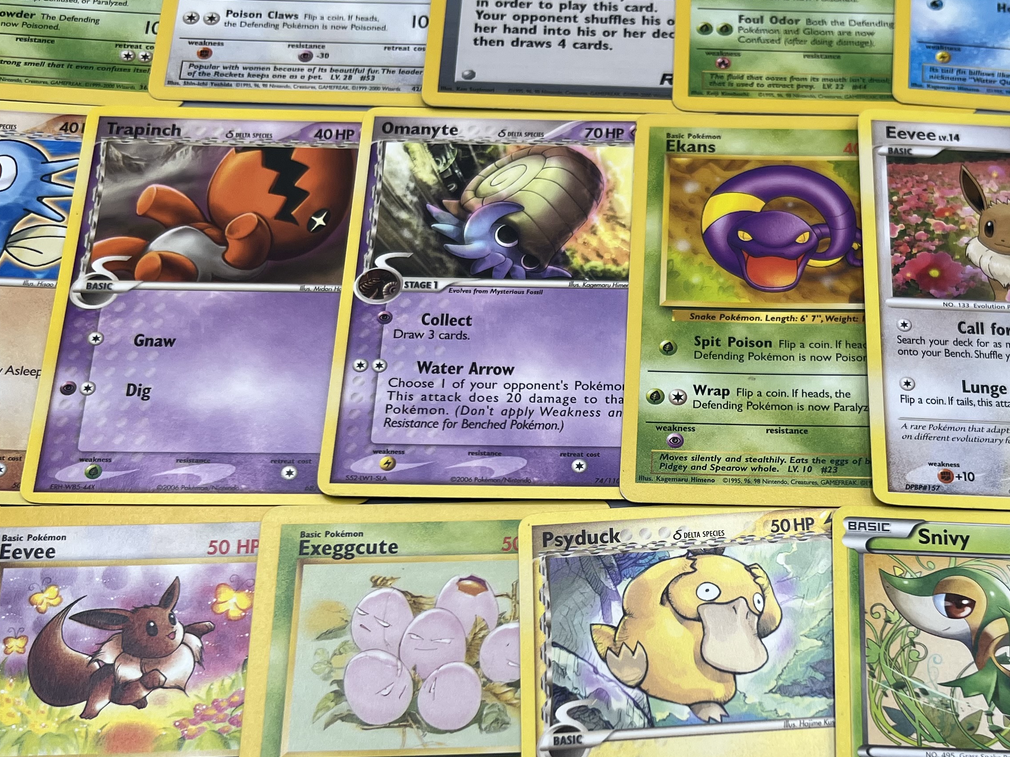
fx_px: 1342
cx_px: 667
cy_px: 497
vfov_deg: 31.3
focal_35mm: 46
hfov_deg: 40.8
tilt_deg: -68.0
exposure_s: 1/1089
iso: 50
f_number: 1.5
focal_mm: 5.7
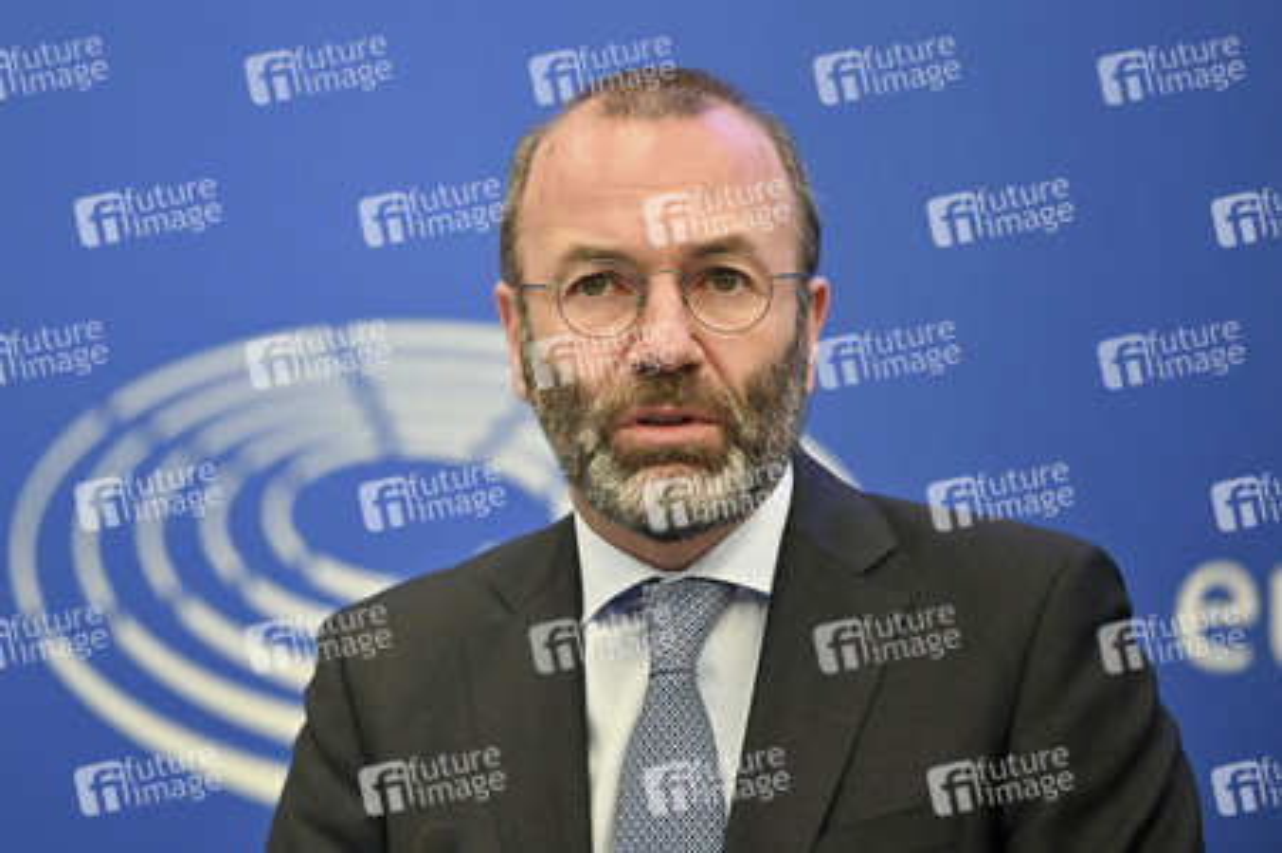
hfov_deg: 10.3
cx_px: 641
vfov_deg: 6.9
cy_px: 426
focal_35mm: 200
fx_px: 7117
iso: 640
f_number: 2.8
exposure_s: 1/160
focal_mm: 200
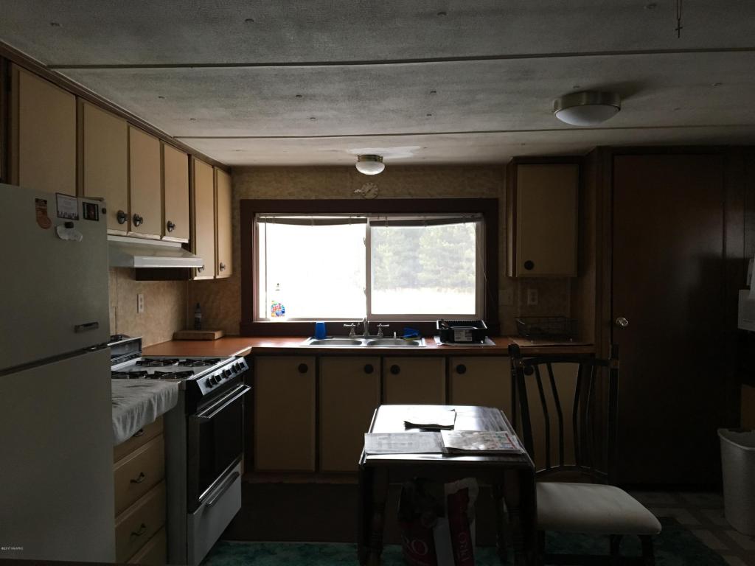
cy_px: 283
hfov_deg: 61.7
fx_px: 633
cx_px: 378
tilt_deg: -2.2
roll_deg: -0.2
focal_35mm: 29
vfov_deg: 48.2
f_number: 2.2
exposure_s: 1/30
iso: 125
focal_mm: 4.15
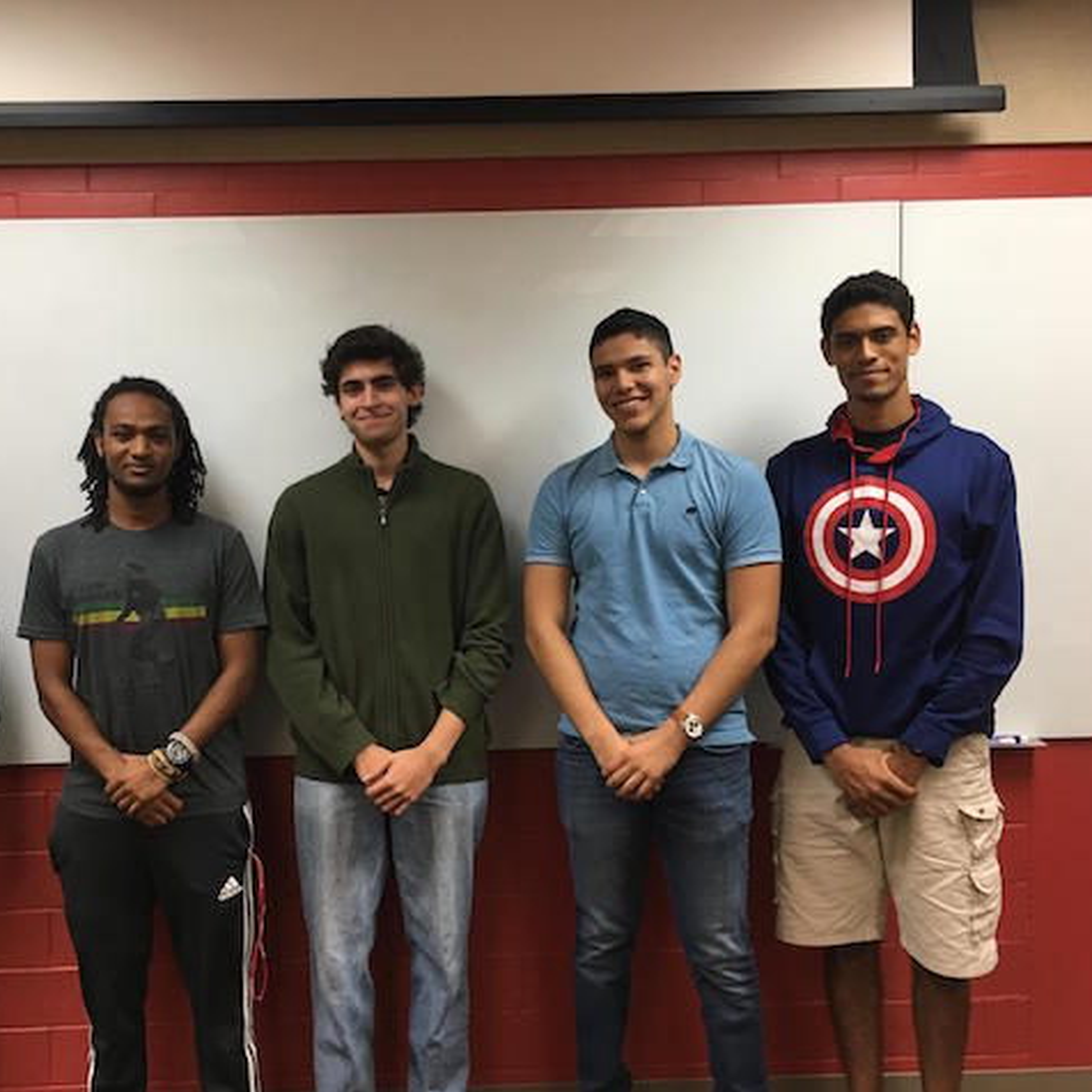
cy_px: 539
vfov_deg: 47.2
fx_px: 1249
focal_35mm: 35
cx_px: 404
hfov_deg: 46.8
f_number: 2.2
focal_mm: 4.15
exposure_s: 1/30
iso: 40
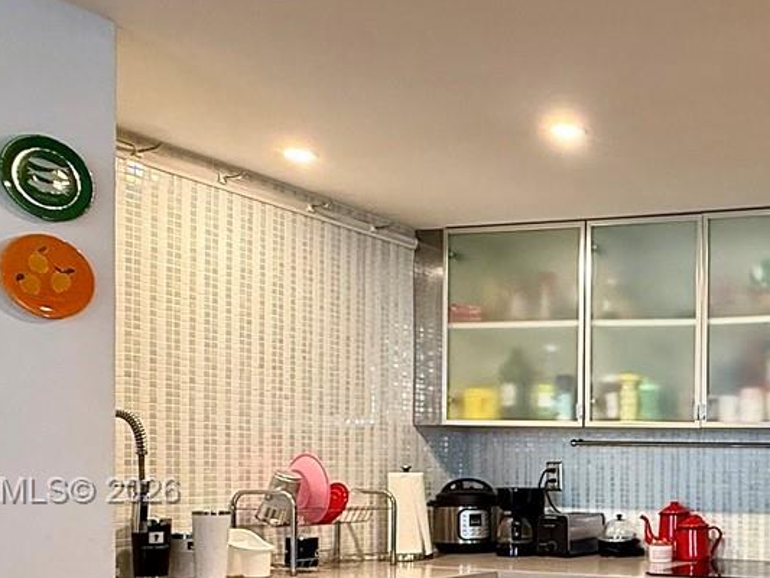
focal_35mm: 42
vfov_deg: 33.0
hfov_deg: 36.4
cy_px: 493
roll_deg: -1.5
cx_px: 886
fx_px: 934
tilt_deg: -1.6
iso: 250
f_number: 2.2
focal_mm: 2.22
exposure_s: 1/60
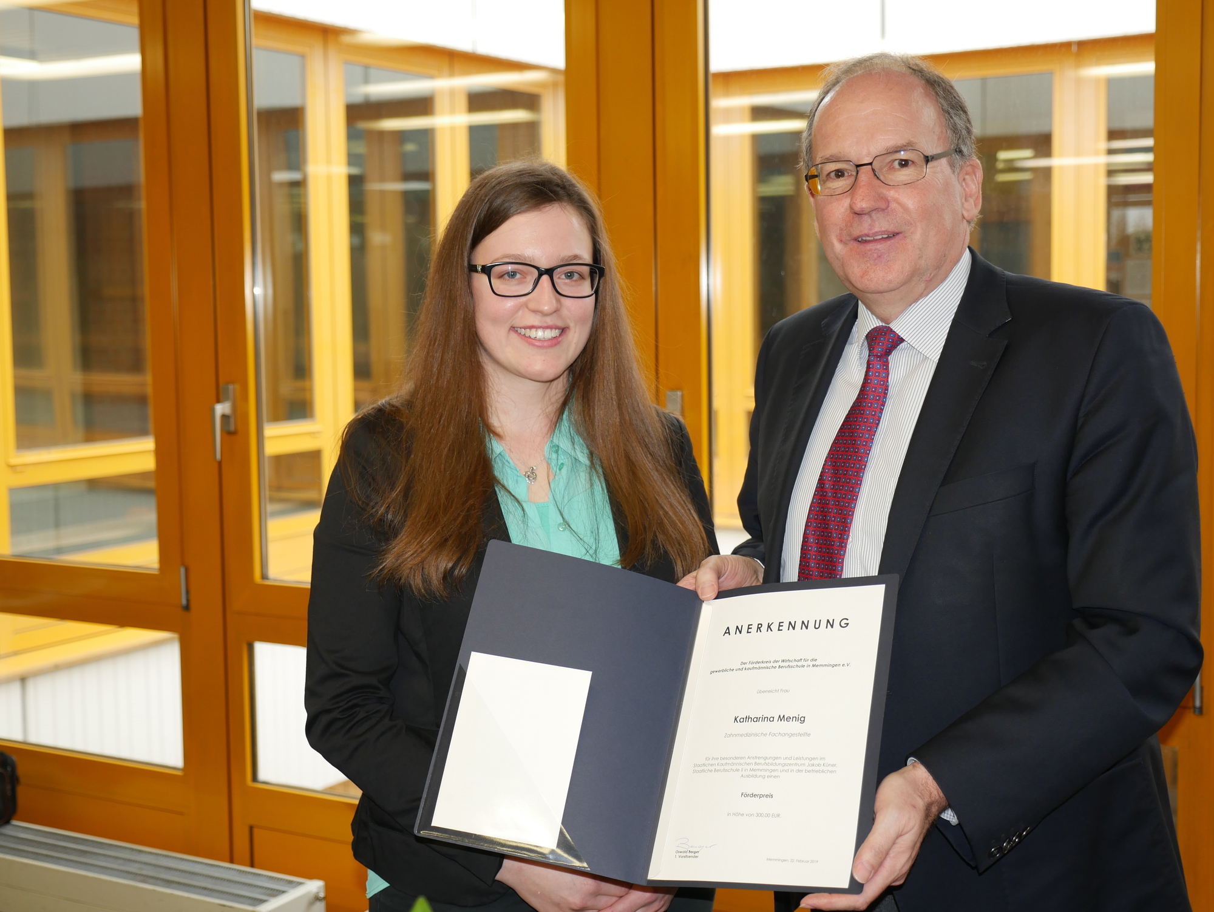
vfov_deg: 28.1
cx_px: 607
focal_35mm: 52
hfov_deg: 36.8
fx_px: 1825
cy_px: 456
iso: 250
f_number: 2.8
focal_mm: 26
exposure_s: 1/60
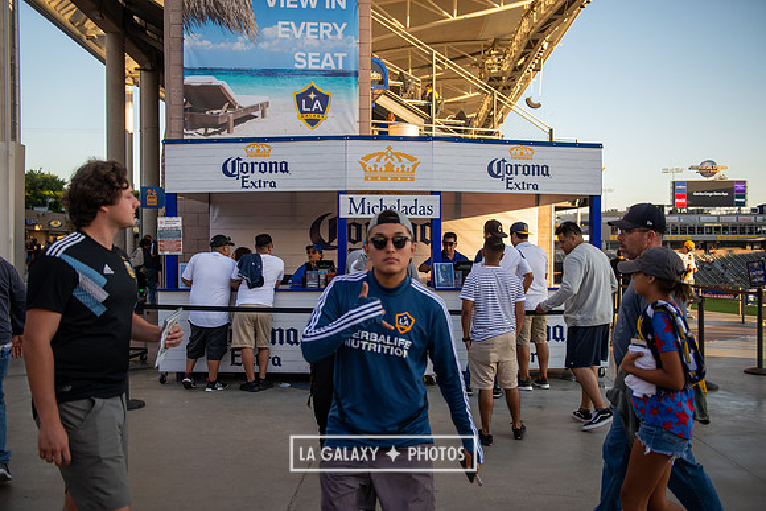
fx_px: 724
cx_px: 383
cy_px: 256
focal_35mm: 34
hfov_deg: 55.8
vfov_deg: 38.9
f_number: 2.8
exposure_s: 1/800
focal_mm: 34
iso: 125
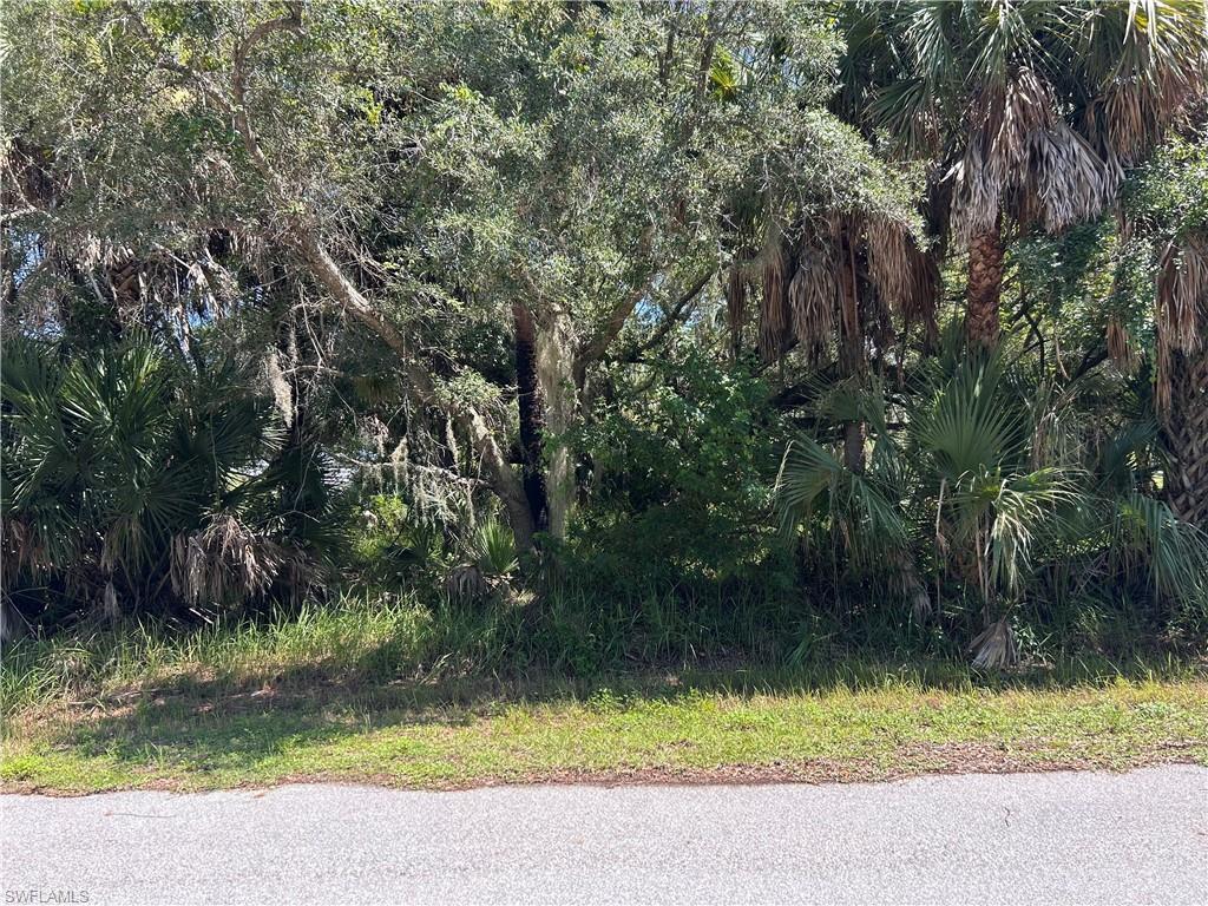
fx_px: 907
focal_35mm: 26
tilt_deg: +1.8
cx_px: 604
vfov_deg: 53.1
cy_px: 453
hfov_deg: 67.3
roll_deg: +2.4
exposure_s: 1/803
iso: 50
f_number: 1.5
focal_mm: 5.7
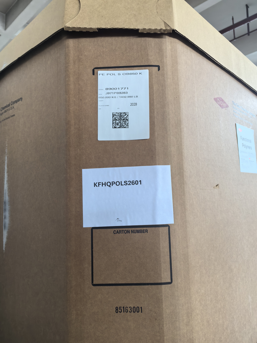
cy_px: 172
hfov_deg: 51.4
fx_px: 267
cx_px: 128
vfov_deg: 65.3
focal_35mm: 27
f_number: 2
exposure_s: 1/50
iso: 160
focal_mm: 5.75
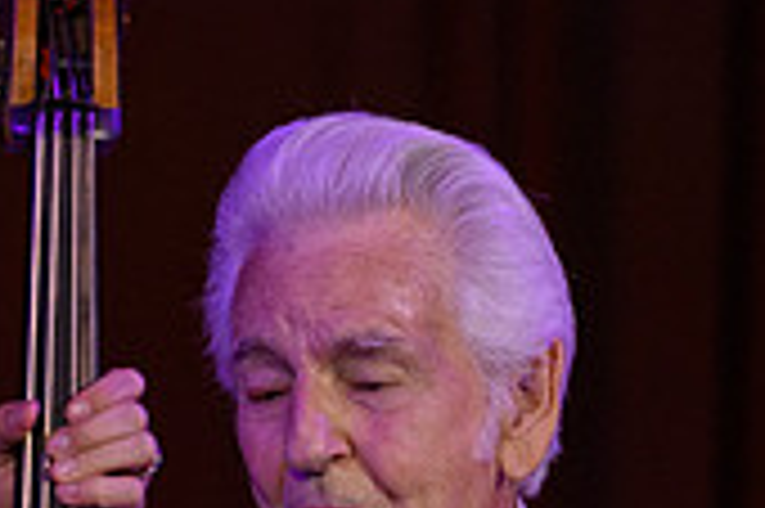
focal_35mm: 1881
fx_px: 39932
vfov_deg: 0.7
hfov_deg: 1.1
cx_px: -76
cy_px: 811
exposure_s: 1/500
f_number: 6.3
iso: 2500
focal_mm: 550
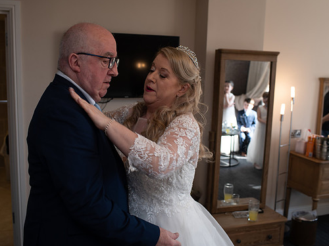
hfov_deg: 47.8
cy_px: 124
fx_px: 371
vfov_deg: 36.8
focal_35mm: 39
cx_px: 153
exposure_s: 1/80
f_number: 4
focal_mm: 35
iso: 250
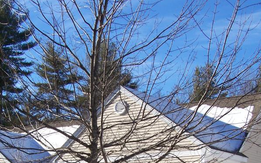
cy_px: 167
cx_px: 105
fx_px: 491
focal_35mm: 69
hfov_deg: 29.7
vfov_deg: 18.3
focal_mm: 6.3
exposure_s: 1/400
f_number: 4
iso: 64
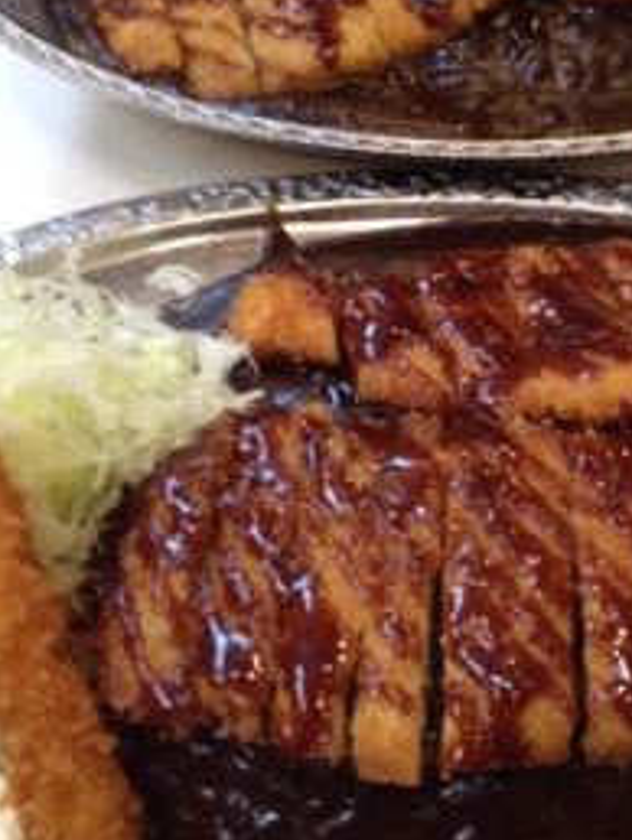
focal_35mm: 61
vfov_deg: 31.5
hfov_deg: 23.5
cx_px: 544
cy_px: 329
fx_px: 1482
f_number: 2.4
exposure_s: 1/20
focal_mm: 4.28
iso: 80
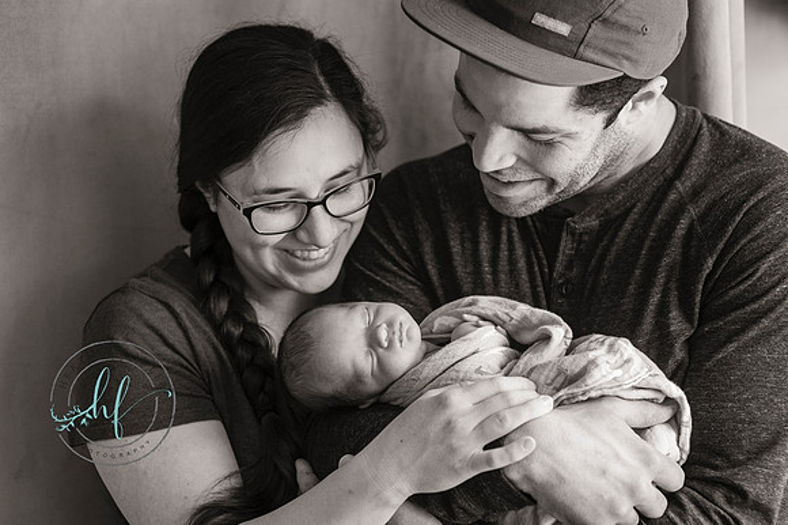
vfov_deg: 16.1
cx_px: 394
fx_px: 1859
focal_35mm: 85
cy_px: 262
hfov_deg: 23.9
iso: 1250
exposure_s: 1.08
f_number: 0.86
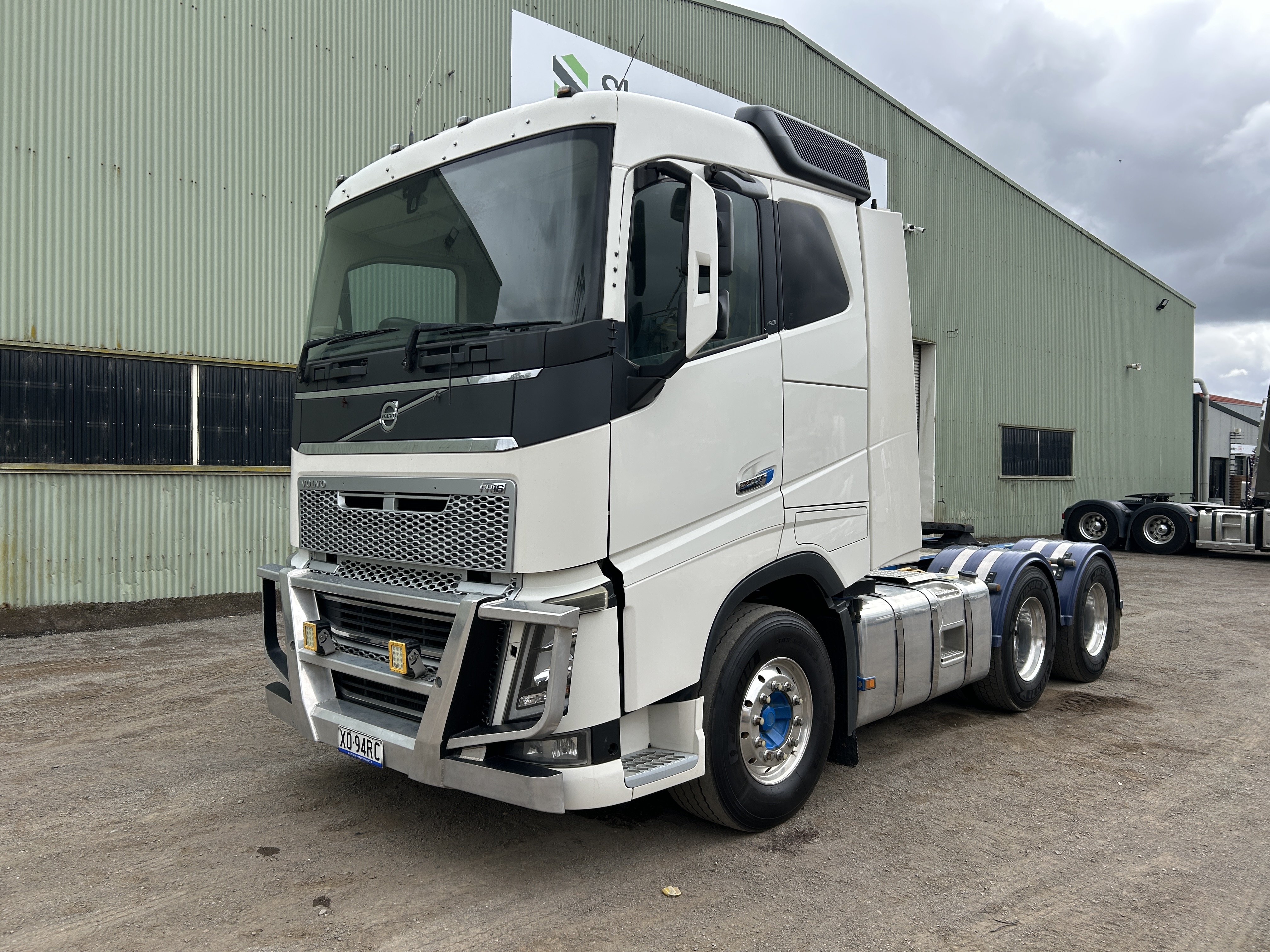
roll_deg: -0.9
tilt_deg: +0.0
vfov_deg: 53.1
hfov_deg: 67.3
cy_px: 476
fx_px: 954
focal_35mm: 26
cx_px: 635
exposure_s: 1/2083
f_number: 1.5
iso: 50
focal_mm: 5.7
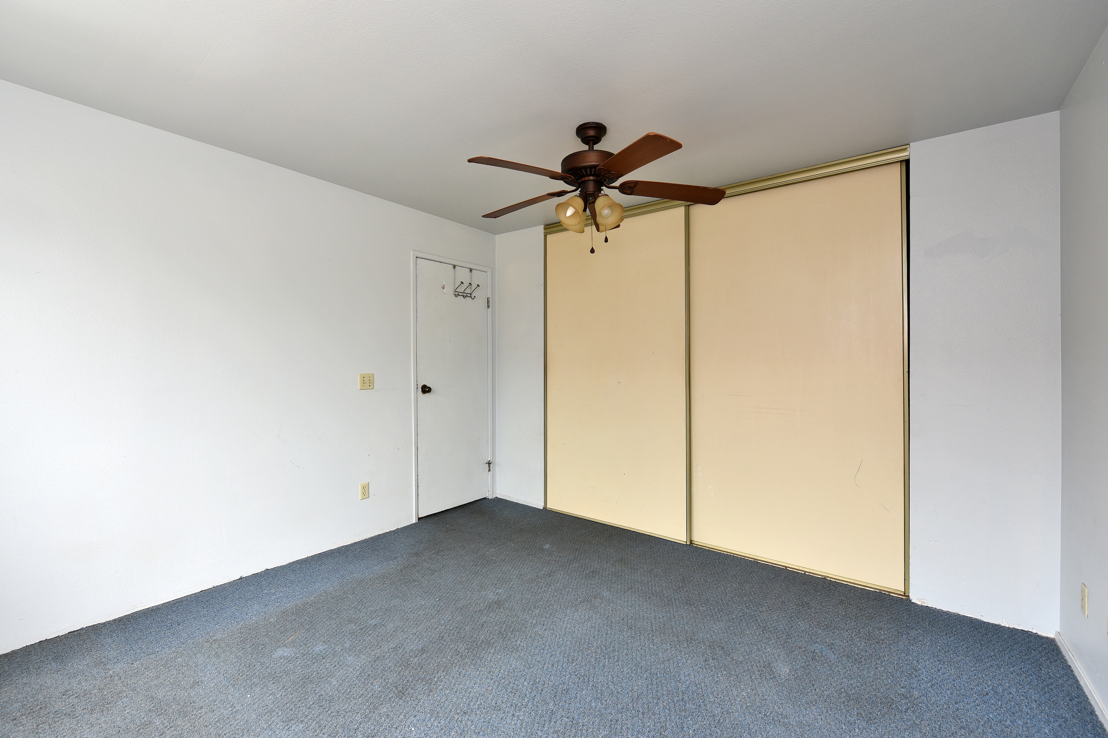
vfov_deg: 81.2
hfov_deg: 104.3
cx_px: 554
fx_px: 431
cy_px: 369
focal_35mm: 14
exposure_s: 1/125
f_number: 5.6
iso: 220
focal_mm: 14
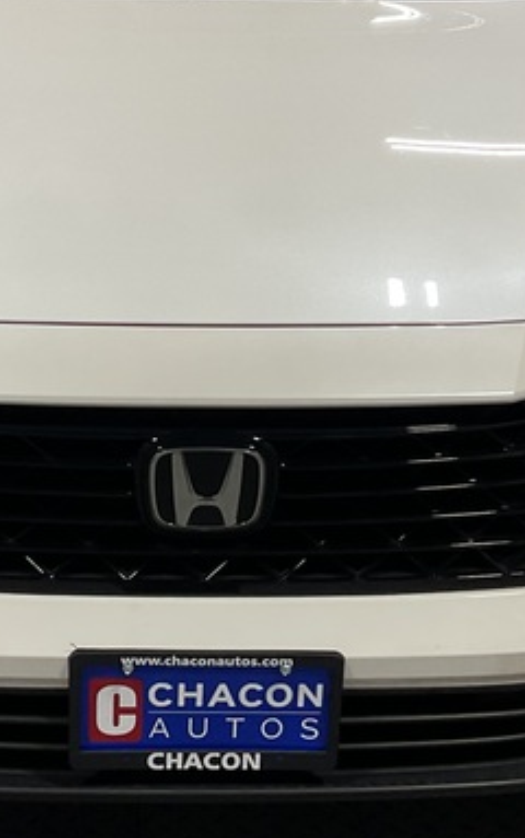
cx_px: 166
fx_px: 1759
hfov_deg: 16.9
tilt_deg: -19.2
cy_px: 326
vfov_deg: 26.7
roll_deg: -1.8
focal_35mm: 77
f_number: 1.8
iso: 50
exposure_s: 1/120
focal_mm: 3
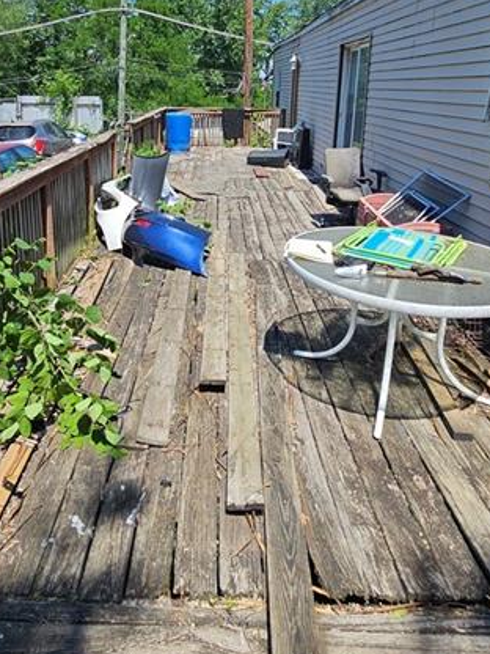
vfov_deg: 68.8
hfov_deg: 56.6
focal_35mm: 24
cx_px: 212
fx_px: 453
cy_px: 198
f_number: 2.2
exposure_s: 1/1941
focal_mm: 2.2
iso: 50
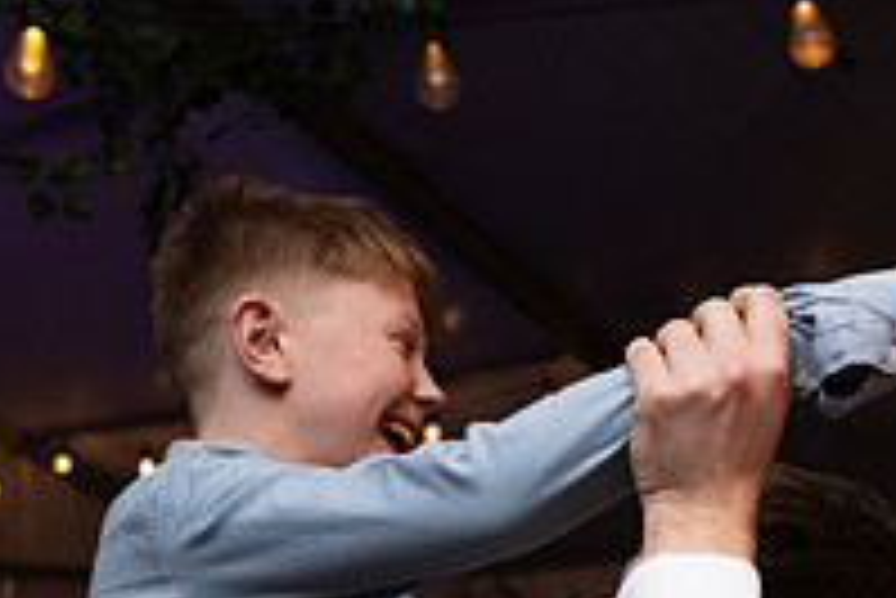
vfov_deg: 18.8
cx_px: 684
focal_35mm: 70
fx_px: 1743
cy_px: 650
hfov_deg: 28.4
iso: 800
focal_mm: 24
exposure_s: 1/160
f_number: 3.5
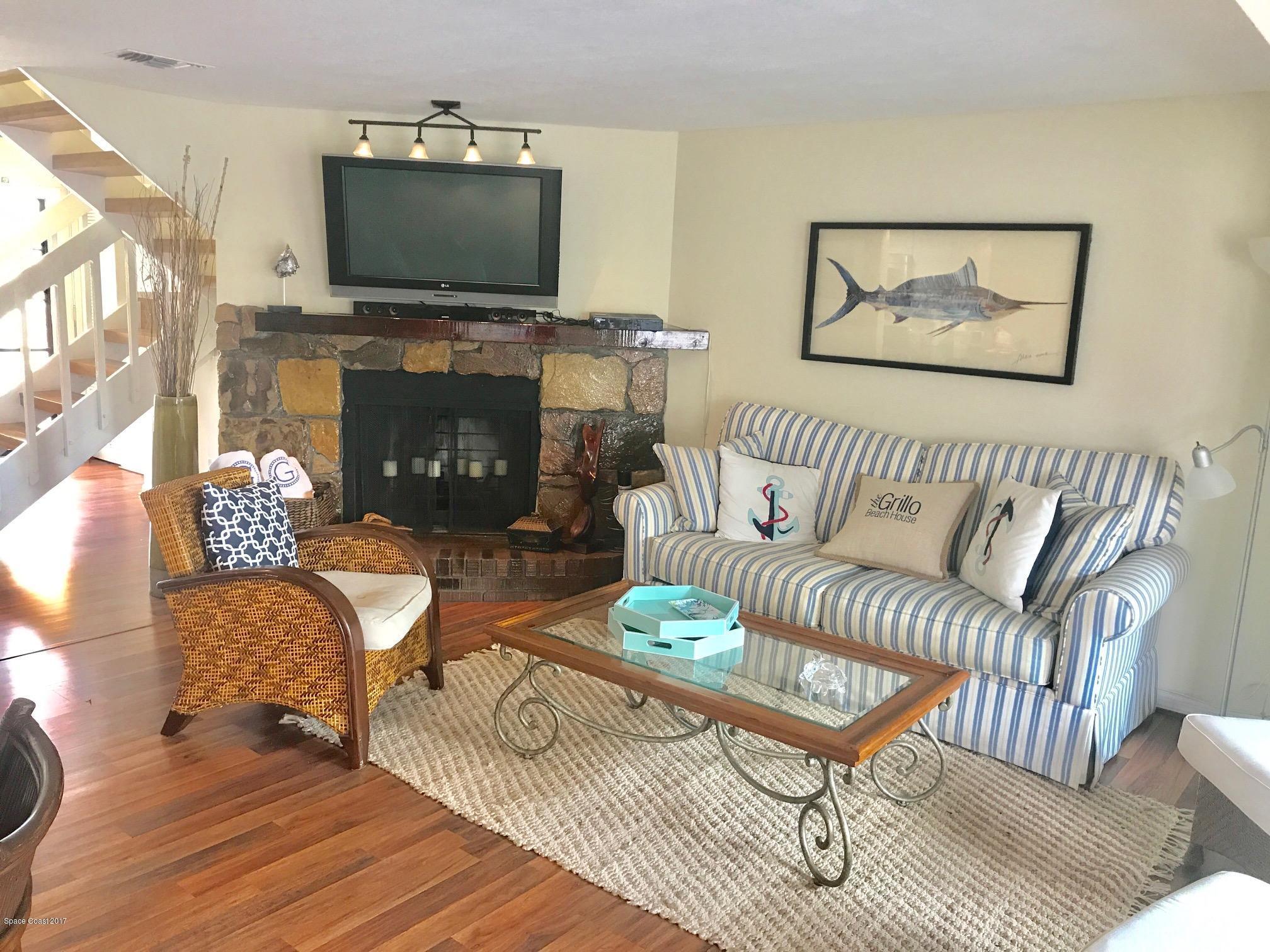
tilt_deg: -10.1
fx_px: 1027
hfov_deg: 63.4
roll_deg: -2.3
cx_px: 635
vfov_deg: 49.7
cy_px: 476
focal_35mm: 28
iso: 50
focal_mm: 3.99
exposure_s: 1/15
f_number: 1.8
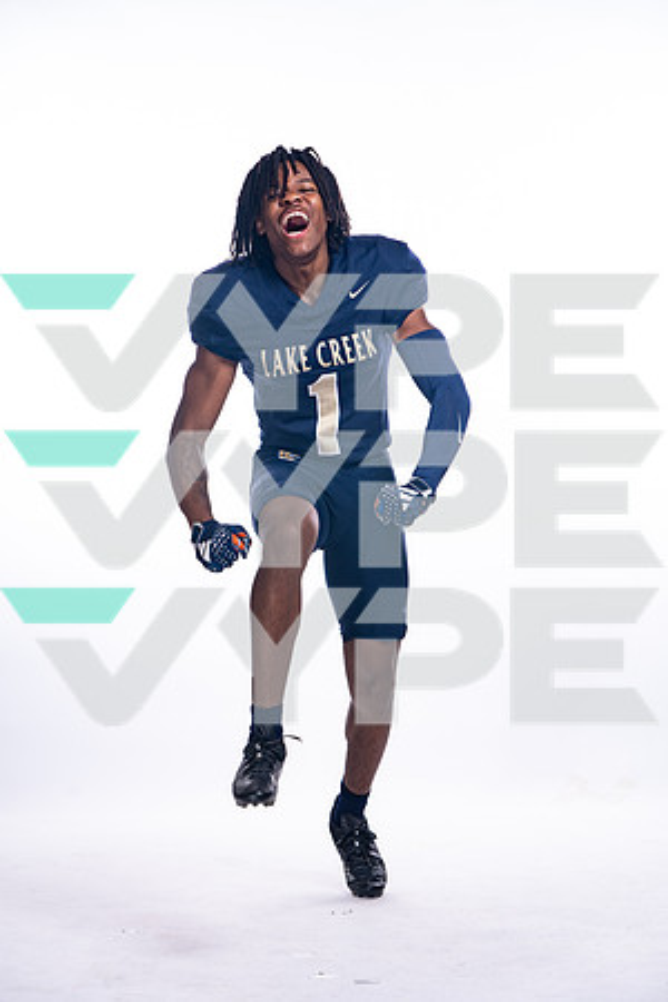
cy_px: 501
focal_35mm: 100
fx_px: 2783
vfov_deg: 20.4
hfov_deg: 13.7
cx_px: 334
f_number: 6.3
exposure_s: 1/250
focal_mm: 100
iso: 400
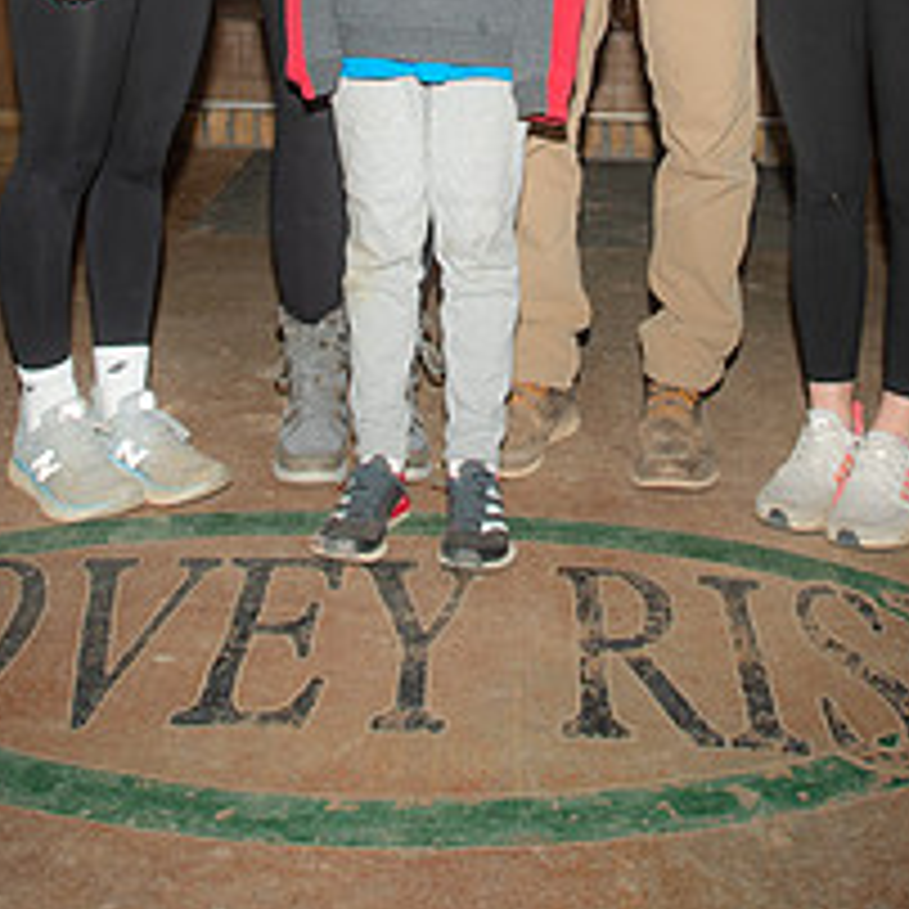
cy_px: -112
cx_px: 488
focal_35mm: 56
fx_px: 1664
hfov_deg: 30.5
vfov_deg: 27.7
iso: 500
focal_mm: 17
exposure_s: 1/200
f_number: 3.5
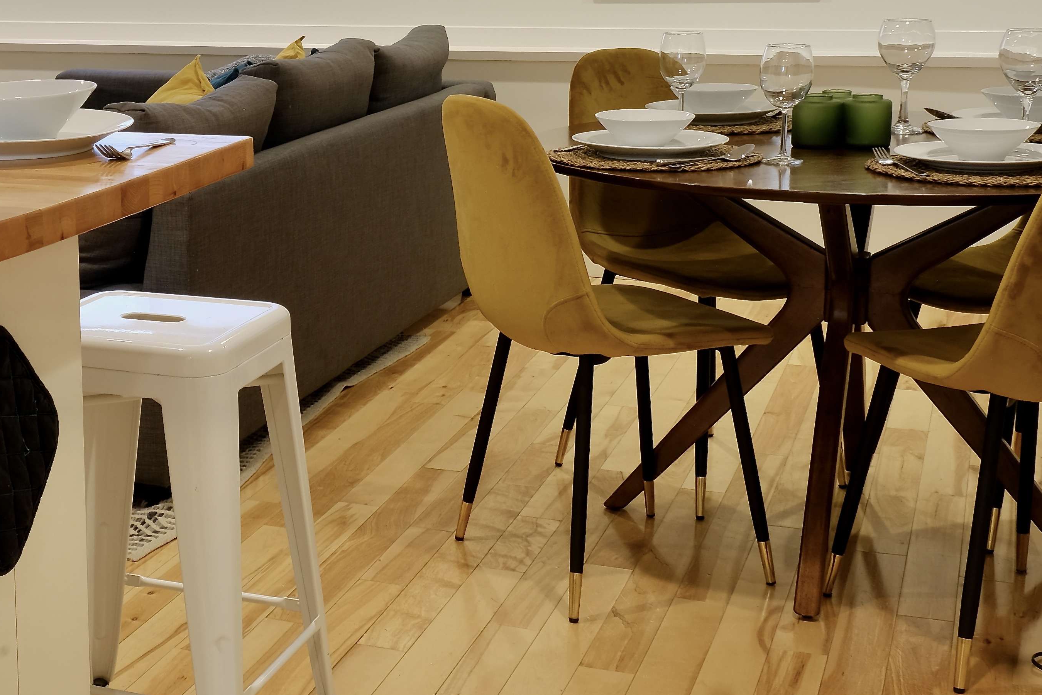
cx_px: 117
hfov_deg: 31.9
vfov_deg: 22.5
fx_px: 1737
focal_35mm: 60
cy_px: 243
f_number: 10
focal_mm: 18
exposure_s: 1
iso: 200
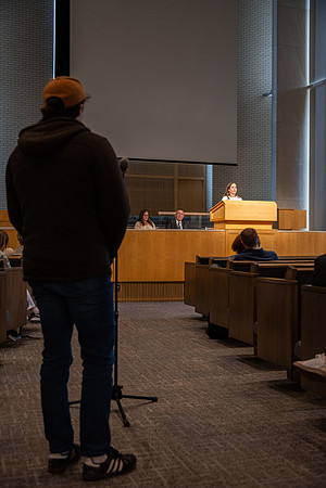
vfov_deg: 50.7
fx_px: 516
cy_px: 244
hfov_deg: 35.1
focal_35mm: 38
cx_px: 163
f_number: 4
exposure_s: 1/125
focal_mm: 38
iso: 800
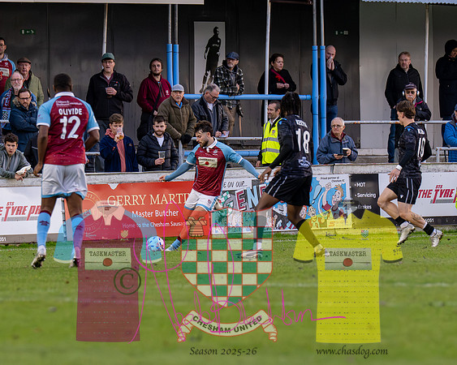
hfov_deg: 4.3
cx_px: 263
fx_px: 6135
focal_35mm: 454
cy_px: 238
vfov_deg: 3.4
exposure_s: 1/1000
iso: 2000
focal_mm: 200
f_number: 4
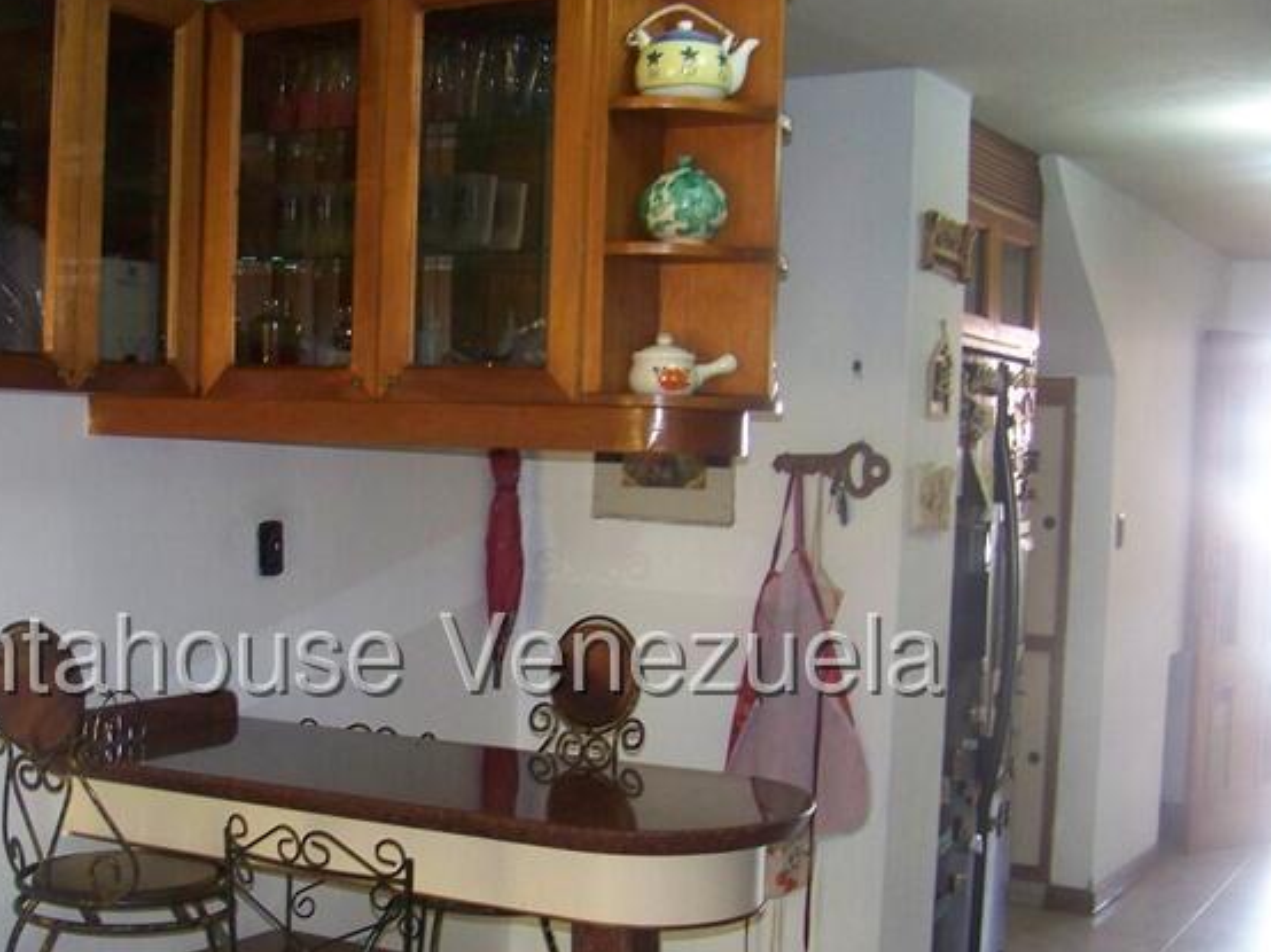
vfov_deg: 27.8
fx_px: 1908
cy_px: 651
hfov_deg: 36.3
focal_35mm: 52
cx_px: 388
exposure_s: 1/30
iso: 200
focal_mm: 5.85
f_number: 2.8
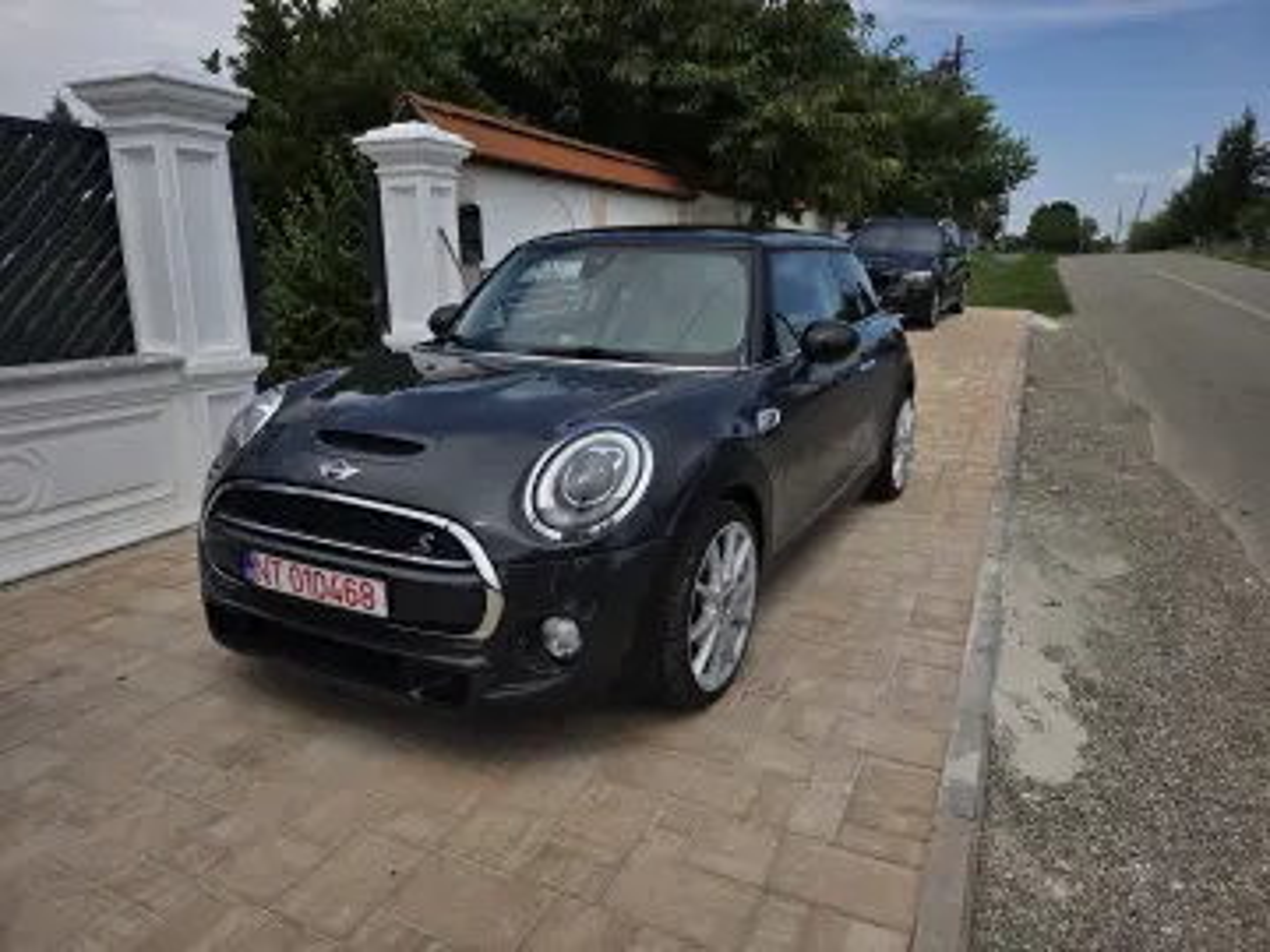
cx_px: 635
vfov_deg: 58.9
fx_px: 844
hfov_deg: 73.9
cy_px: 476
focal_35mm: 23
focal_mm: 6.3
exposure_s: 1/7944
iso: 80
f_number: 1.7
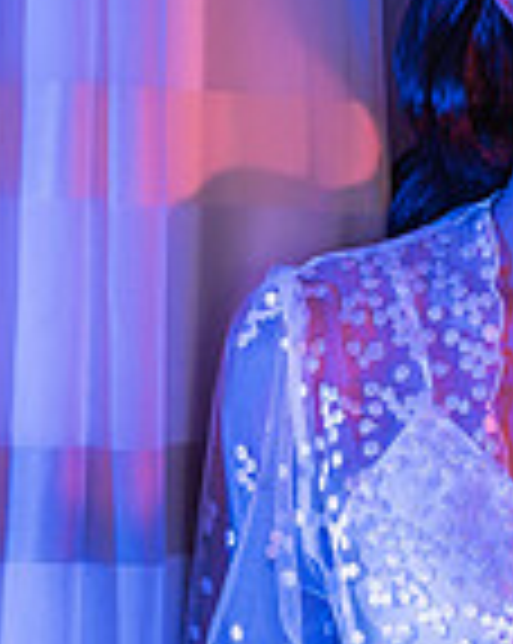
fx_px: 5439
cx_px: 832
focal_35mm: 286
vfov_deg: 6.8
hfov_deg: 5.3
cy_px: 439
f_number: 1.8
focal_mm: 75
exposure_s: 1/160
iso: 640
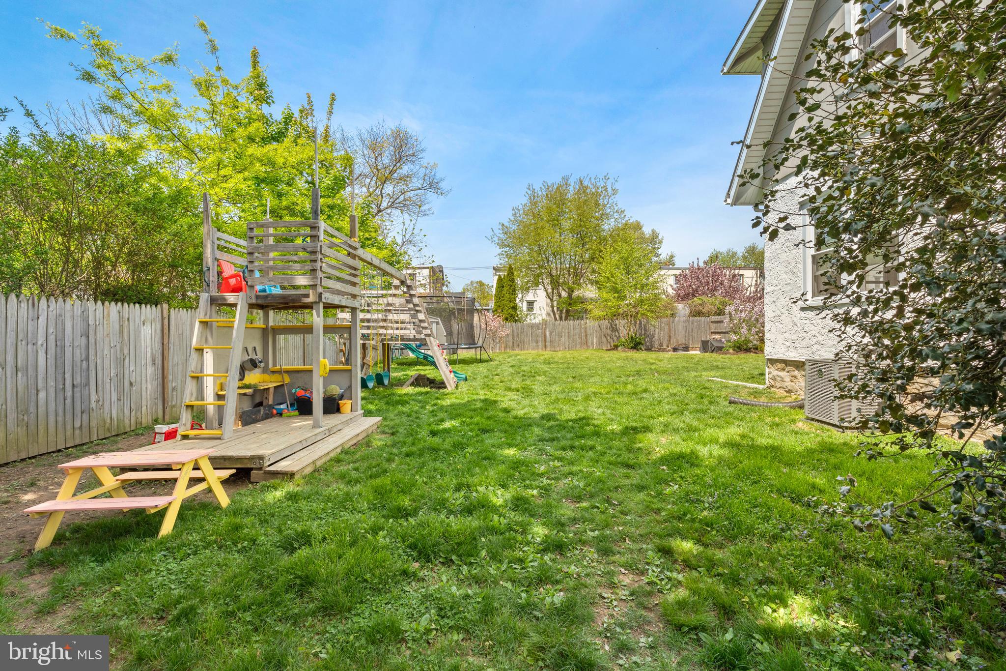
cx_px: 503
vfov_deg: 73.7
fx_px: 447
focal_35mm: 16
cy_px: 336
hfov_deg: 96.7
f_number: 11
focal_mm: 16
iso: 640
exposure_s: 1/100
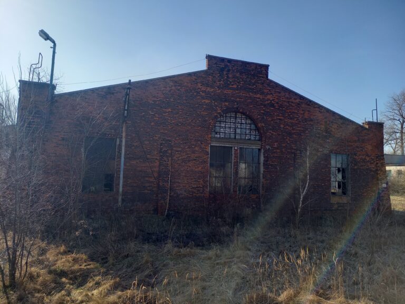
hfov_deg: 69.4
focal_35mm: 25
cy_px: 152
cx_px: 202
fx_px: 292
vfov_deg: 54.9
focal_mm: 4.65
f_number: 1.8
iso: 50
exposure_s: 1/428
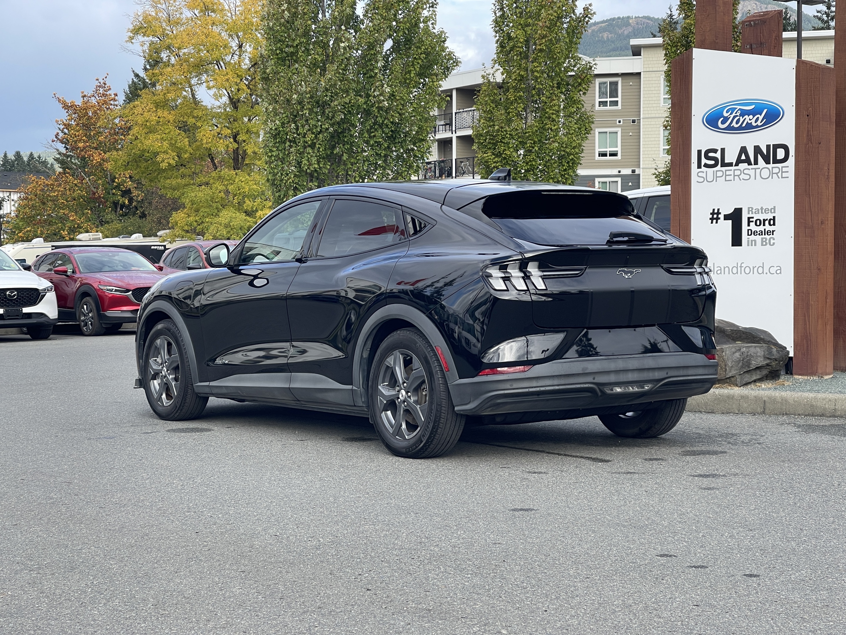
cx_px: 423
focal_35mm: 64
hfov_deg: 30.3
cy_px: 318
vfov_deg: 22.9
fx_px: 1564
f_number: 2.2
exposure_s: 1/348
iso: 20
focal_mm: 7.5
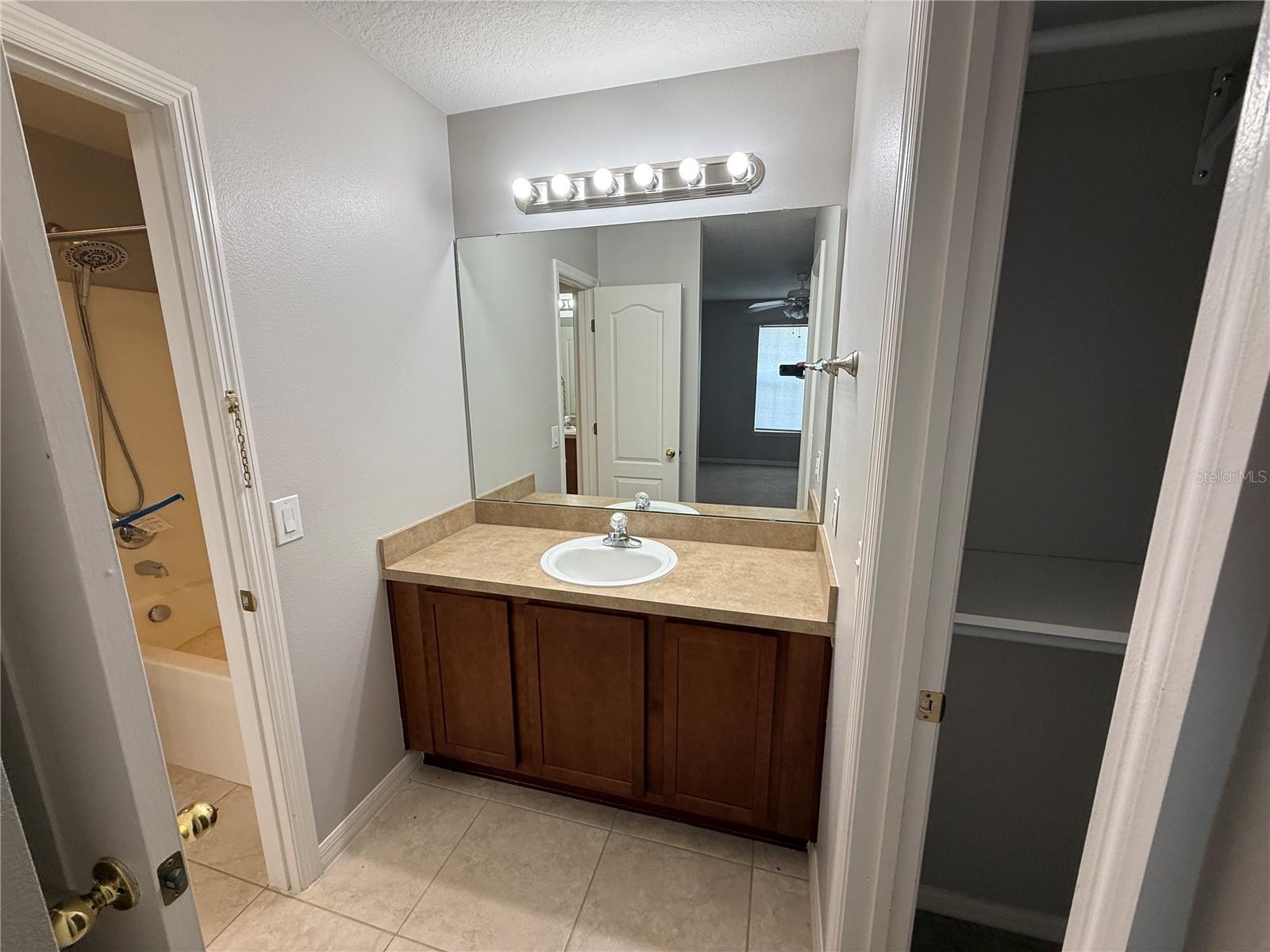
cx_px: 635
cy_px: 476
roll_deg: +0.2
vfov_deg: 85.7
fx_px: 514
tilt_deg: -9.8
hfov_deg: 102.1
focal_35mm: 14
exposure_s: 1/120
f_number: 2.2
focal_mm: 2.22
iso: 100
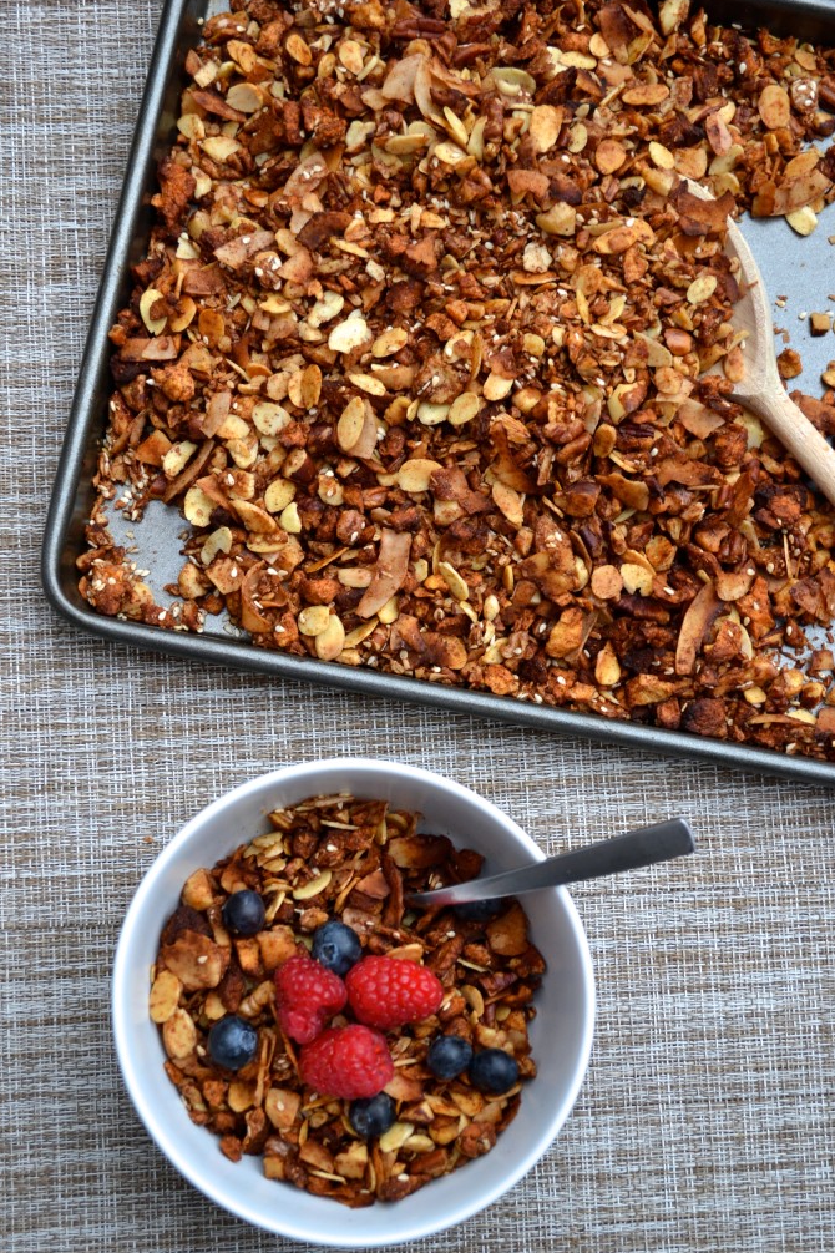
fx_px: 1913
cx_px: 422
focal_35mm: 55
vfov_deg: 36.2
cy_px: 635
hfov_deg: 24.6
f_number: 5
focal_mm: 36
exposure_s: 1/100
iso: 400
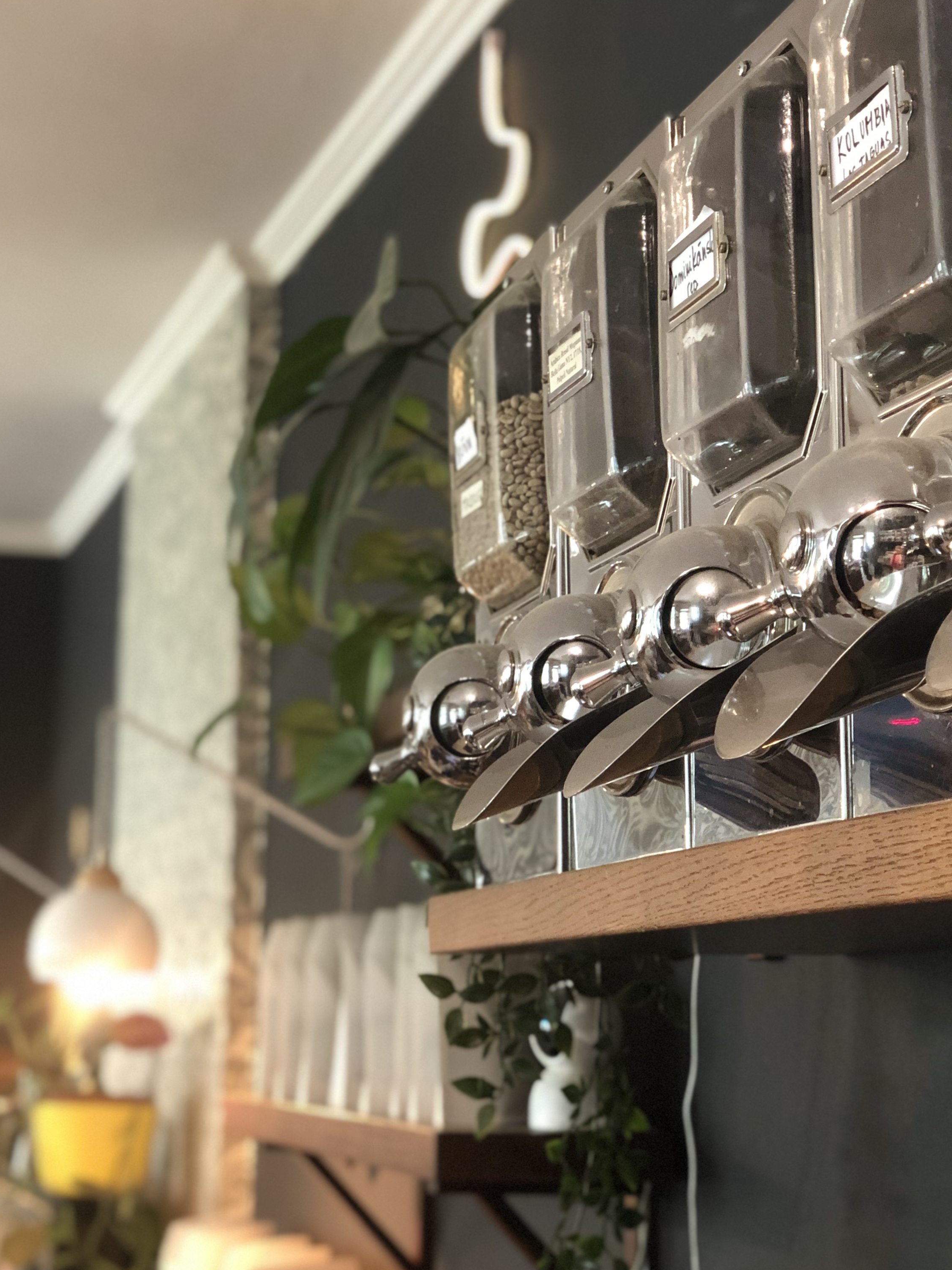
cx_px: 413
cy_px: 519
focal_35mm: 70
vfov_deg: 27.7
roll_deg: -0.7
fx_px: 2567
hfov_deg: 21.0
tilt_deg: +11.1
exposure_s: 1/11
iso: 160
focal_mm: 6
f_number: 2.4
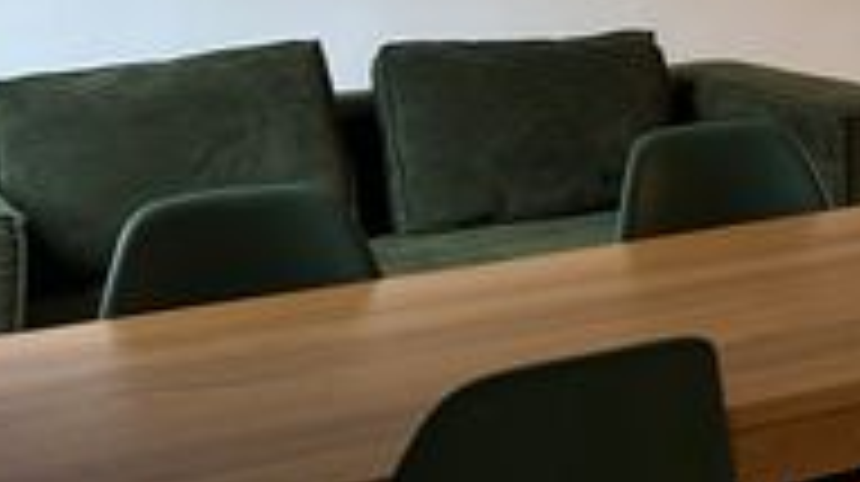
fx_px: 2028
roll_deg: +0.6
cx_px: 1072
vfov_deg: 13.0
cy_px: -180
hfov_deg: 21.9
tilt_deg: -0.1
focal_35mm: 89
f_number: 1.5
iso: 125
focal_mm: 5.7
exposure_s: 1/107
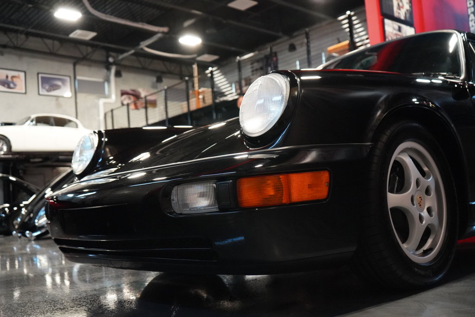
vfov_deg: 36.0
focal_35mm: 37
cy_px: 158
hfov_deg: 51.9
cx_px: 238
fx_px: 488
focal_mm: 37
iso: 12800
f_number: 4
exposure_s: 1/80
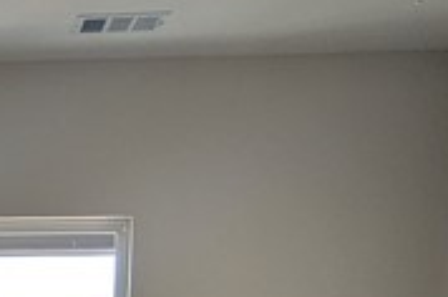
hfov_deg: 18.8
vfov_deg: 12.9
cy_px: 536
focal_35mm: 96
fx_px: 1193
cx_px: -216
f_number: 2.2
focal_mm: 2.35
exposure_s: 1/145
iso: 69
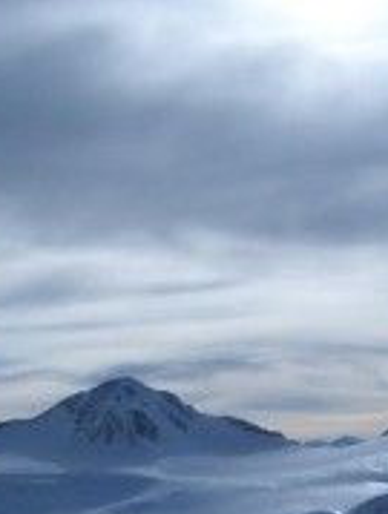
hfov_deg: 19.0
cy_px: 480
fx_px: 1162
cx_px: 207
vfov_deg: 24.2
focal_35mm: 78
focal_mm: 5.8
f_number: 4.3
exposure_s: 1/2000
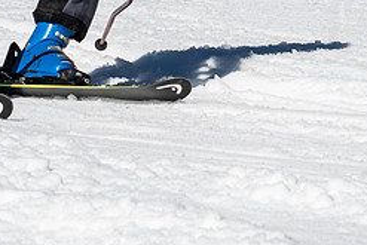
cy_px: -49
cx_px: 53
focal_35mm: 1840
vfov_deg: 0.7
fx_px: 18768
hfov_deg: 1.1
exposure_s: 1/2000
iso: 200
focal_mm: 400
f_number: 8
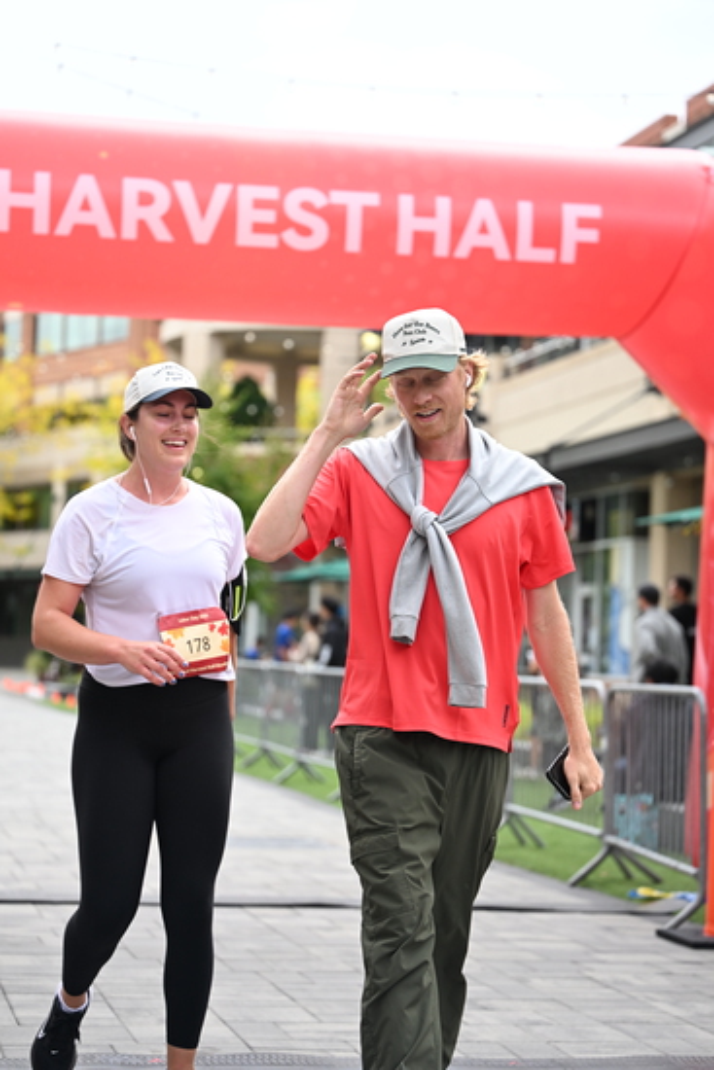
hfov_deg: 18.4
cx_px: 357
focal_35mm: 74
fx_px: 2200
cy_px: 535
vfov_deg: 27.3
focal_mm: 74
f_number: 2.8
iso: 640
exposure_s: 1/2000
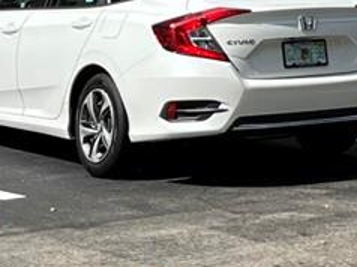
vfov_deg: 8.1
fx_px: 1803
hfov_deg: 10.8
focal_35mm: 175
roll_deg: +1.2
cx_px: 588
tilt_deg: +7.4
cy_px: -279
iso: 50
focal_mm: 5.1
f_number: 1.6
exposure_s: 1/3623
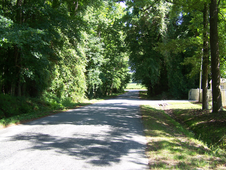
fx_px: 248
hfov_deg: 49.0
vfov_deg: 37.7
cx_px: 113
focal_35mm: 38
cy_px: 85
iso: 64
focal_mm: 6.3
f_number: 2.8
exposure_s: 1/125
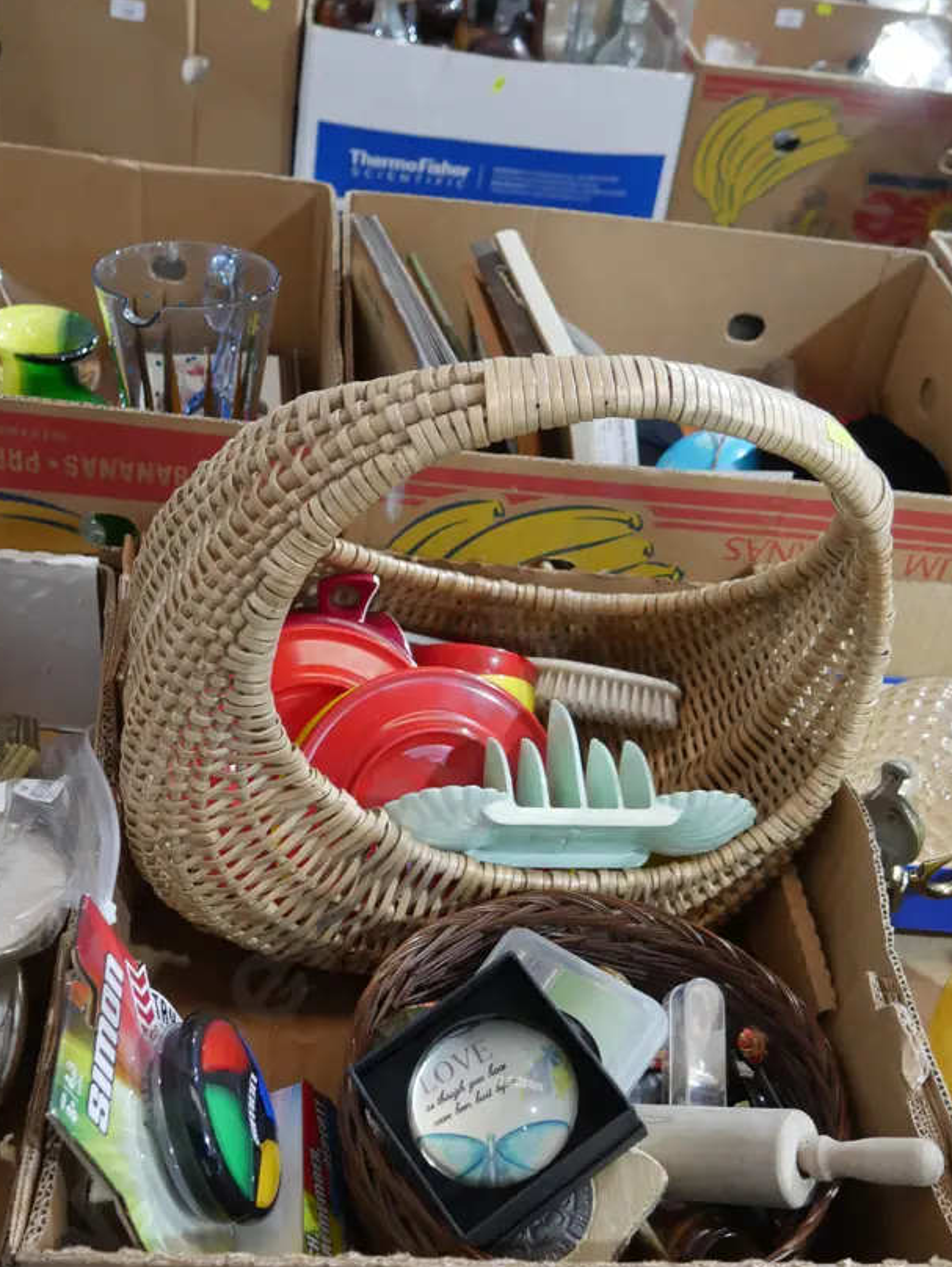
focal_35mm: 38
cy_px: 737
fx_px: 1392
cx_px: 456
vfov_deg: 48.8
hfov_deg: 37.8
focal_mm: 15
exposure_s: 1/60
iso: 1250
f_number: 3.6
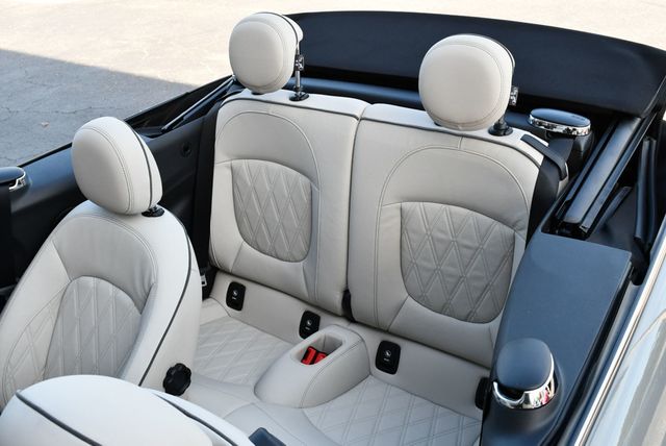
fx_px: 667
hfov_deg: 53.1
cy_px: 223
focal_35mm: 36
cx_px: 333
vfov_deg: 36.9
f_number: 5.6
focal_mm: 18
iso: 400
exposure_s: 1/250
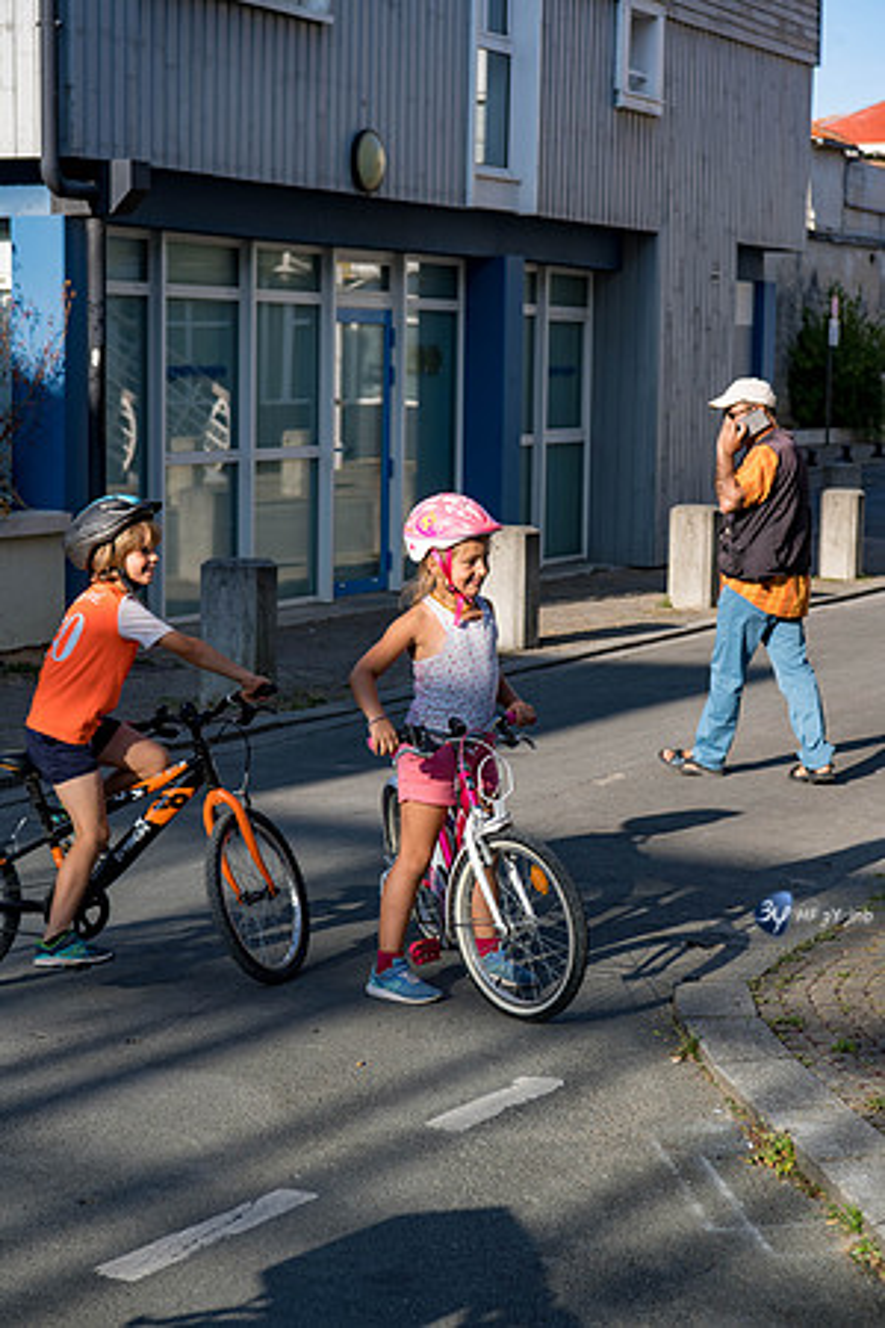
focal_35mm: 70
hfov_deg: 19.5
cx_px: 442
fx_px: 2581
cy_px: 664
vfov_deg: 28.8
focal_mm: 70
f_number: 6.3
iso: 64
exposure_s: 1/200
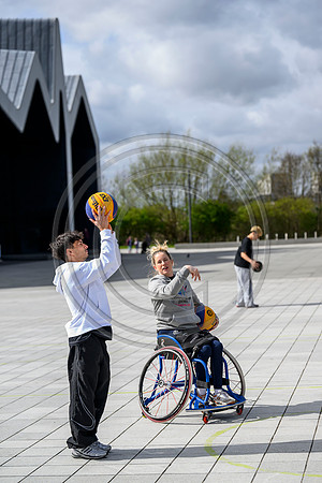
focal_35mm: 77
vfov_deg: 26.3
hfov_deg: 17.7
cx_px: 161
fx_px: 1033
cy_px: 242
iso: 400
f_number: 3.5
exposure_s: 1/3200
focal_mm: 77
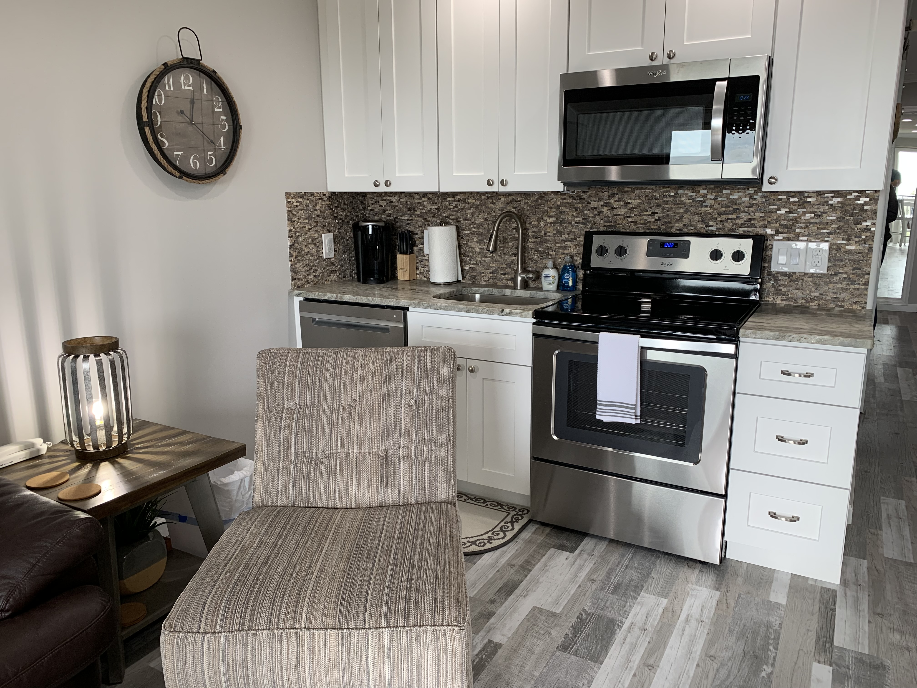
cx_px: 458
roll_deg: +0.7
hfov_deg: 67.3
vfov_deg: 53.1
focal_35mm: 26
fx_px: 689
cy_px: 344
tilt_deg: -12.7
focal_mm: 4.25
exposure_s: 1/120
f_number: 1.8
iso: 64
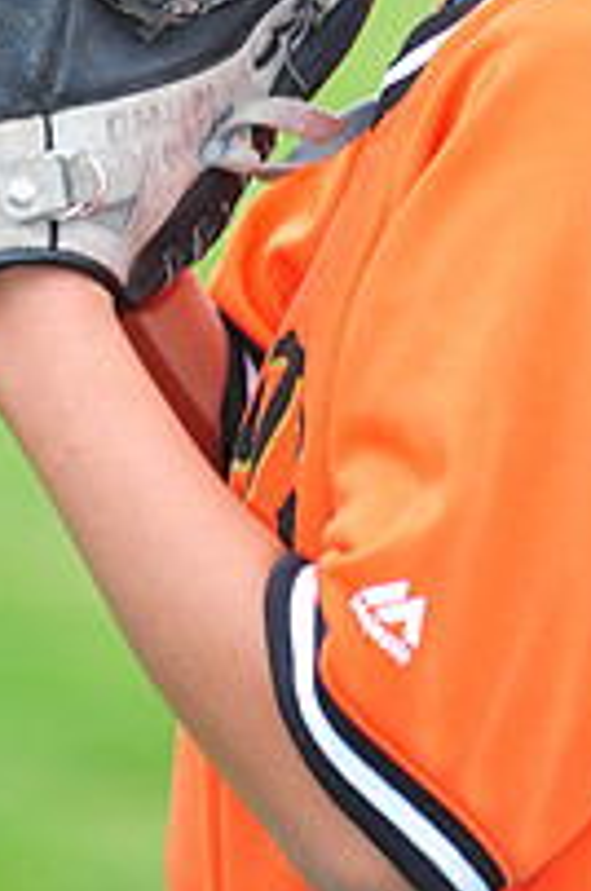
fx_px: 14207
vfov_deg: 3.6
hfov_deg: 2.4
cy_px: -296
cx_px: 379
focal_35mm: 575
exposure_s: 1/250
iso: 400
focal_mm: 200
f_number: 5
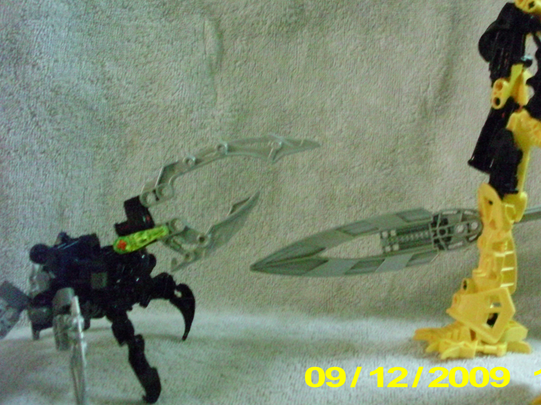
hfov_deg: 40.2
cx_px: 334
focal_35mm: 47
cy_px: 157
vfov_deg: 30.8
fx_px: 734
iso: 1600
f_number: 3.1
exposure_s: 1/18
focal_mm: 6.3
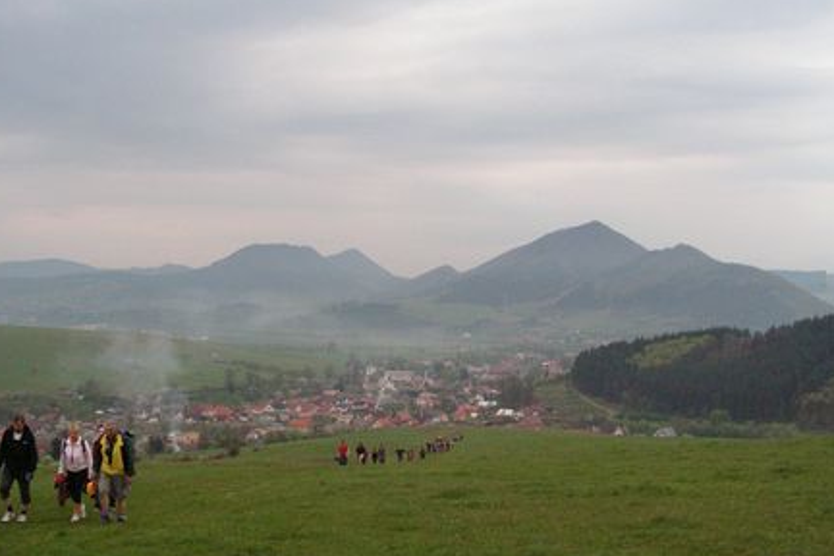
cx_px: 411
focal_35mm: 39
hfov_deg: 49.6
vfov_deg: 34.2
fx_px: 903
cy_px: 315
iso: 200
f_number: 4.8
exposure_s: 1/400
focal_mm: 6
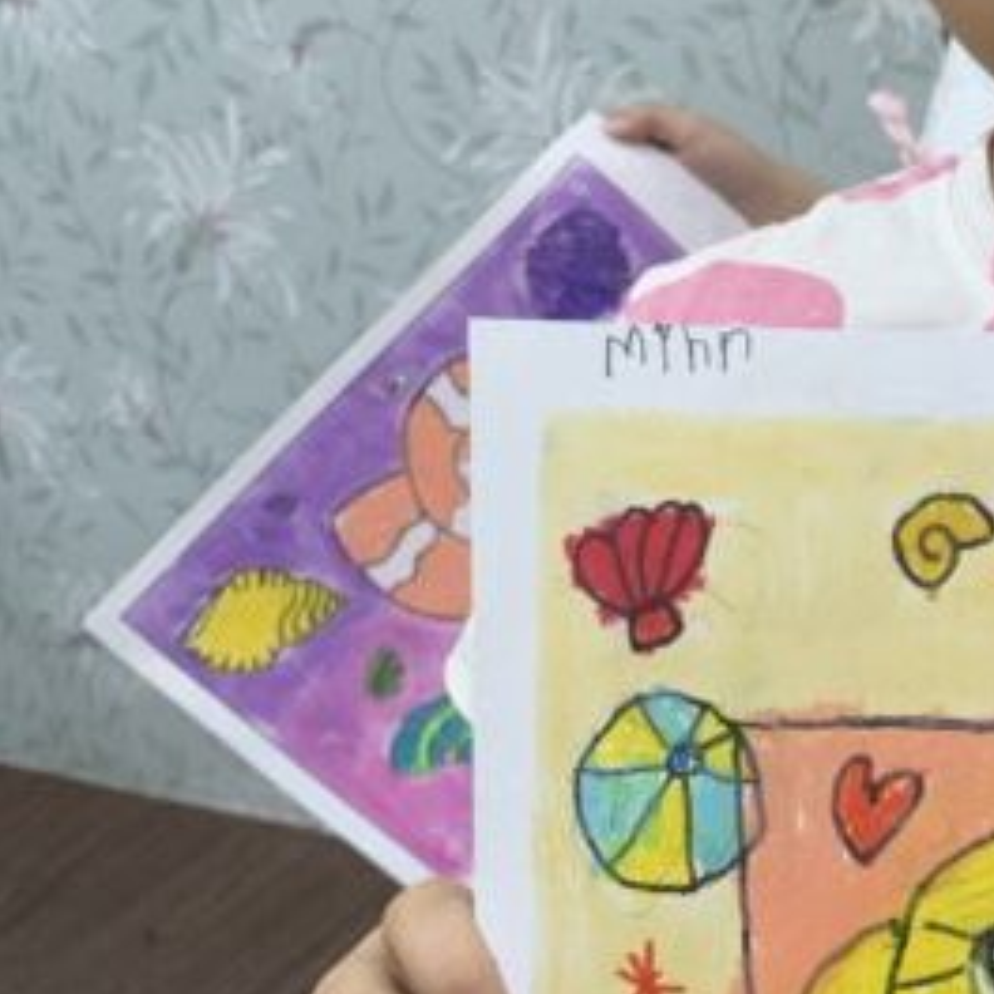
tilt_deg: -16.8
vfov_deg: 19.9
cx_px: 1280
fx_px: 2826
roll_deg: -0.4
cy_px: 301
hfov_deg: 18.6
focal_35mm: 87
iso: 40
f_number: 1.8
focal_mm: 4.25
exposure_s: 1/98
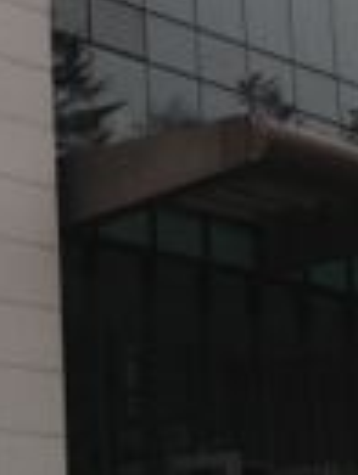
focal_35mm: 172
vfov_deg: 11.4
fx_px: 2364
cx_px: 99
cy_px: -7
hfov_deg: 8.7
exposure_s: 1/1783
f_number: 2.4
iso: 50
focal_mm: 4.28
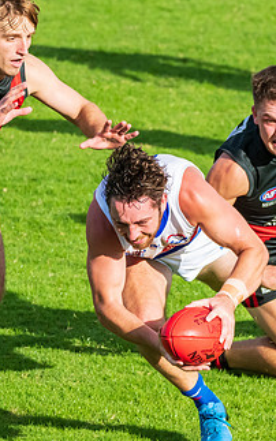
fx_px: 6460
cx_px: 118
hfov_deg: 2.4
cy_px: 192
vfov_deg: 3.9
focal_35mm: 537
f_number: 5.3
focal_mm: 210
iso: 1000
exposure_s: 1/5000
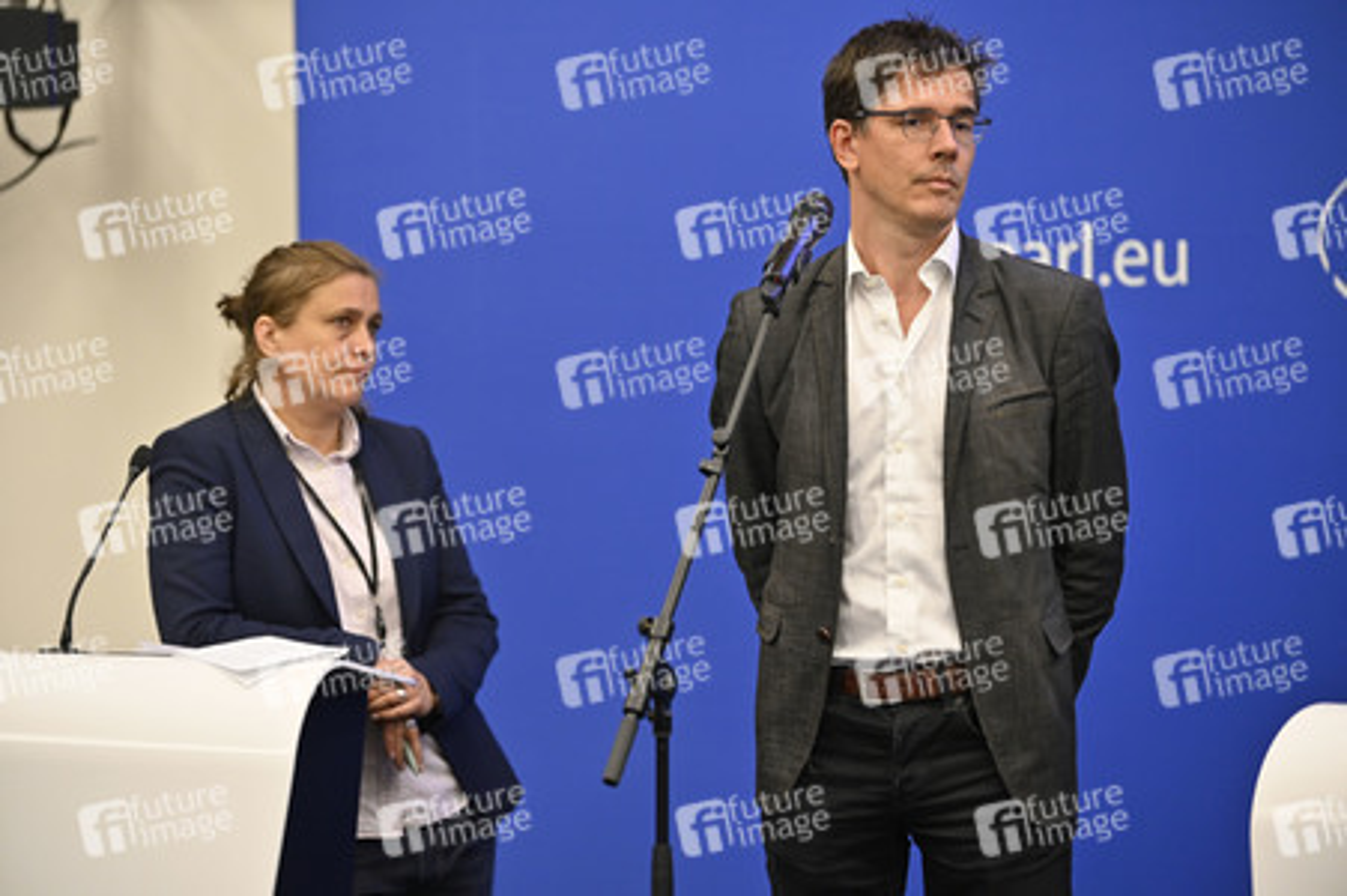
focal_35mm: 125
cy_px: 448
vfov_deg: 11.0
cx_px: 674
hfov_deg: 16.4
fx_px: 4674
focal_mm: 125
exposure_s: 1/320
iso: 2000
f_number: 2.8
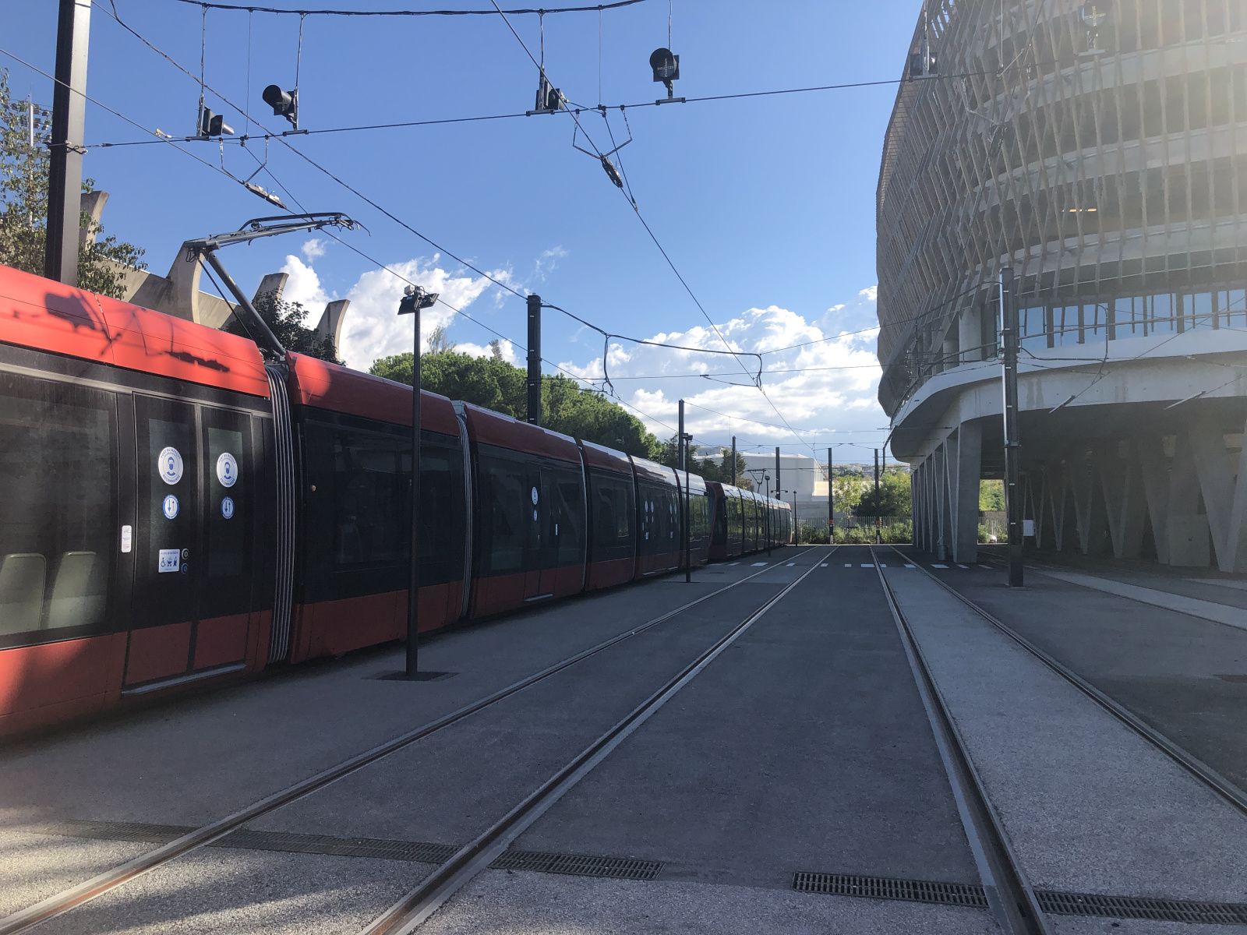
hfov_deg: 63.4
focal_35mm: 28
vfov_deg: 49.7
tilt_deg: +2.9
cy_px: 468
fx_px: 1009
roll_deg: -1.0
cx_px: 624
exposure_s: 1/1600
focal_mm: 3.99
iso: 20
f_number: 1.8
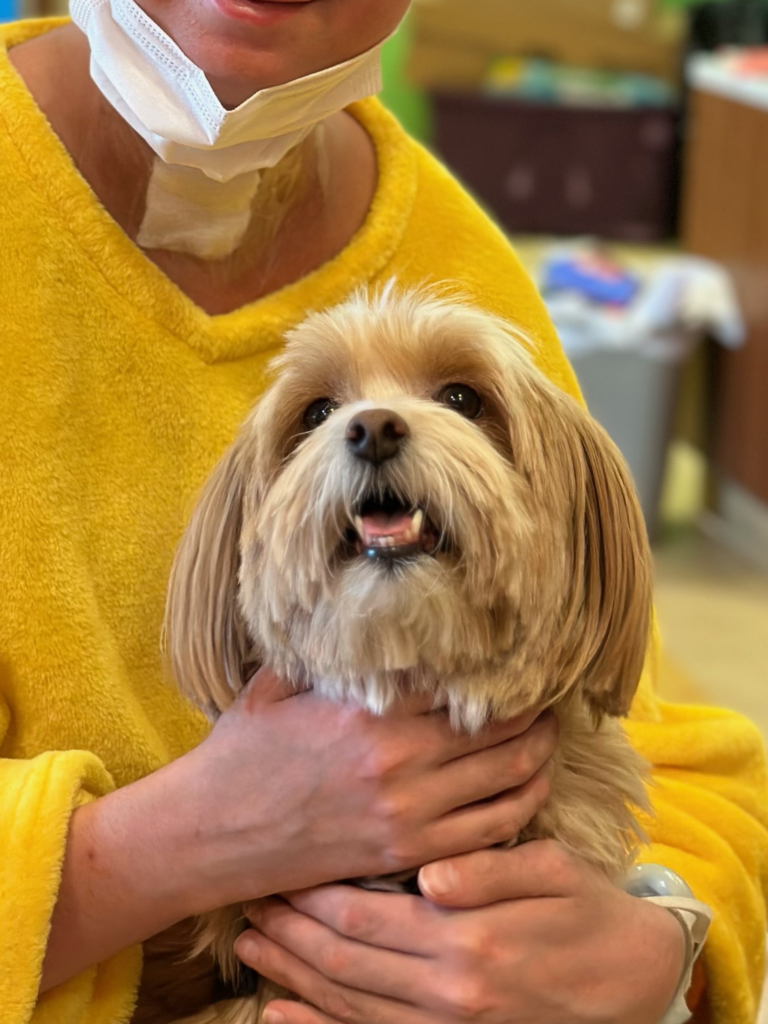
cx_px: 353
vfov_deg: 21.7
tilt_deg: -4.4
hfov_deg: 16.8
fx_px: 2603
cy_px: 96
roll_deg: -2.8
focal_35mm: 88
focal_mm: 6.86
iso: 320
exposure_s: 1/60
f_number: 1.78
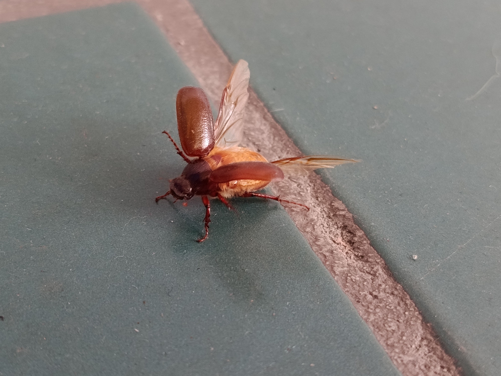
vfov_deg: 26.1
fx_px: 810
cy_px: 188
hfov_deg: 34.3
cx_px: 250
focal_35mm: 56
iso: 798
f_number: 1.7
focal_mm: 5.24
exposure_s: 1/120
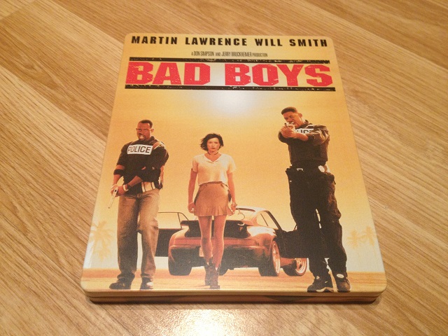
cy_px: 168
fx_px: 453
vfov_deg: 40.7
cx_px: 224
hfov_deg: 52.6
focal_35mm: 35
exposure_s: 1/20
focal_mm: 4.28
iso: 160
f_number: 2.4
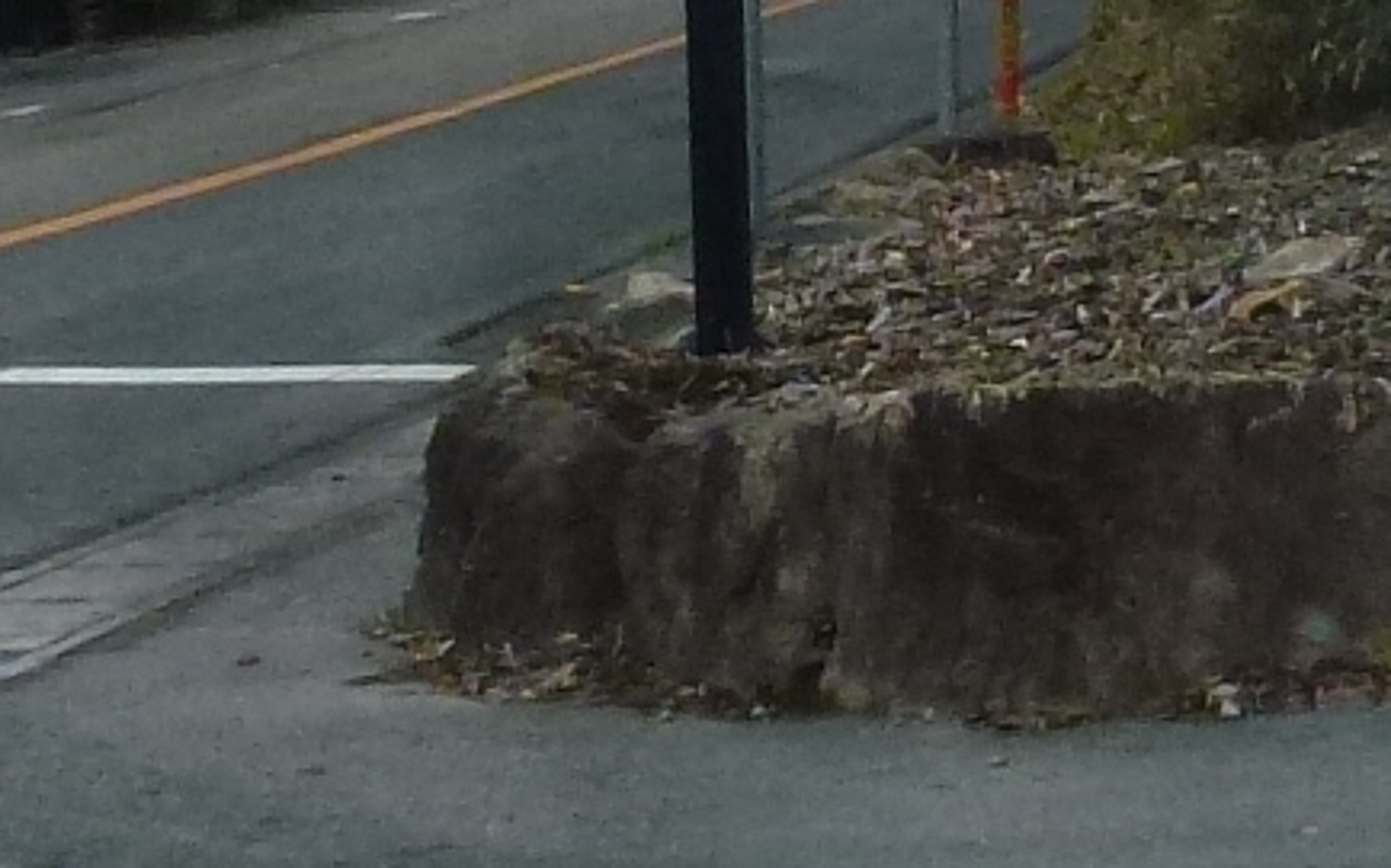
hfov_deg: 13.8
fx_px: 5685
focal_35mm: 150
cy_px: -102
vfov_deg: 8.7
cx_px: 1301
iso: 200
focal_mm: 4.3
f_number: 4
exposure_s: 1/250
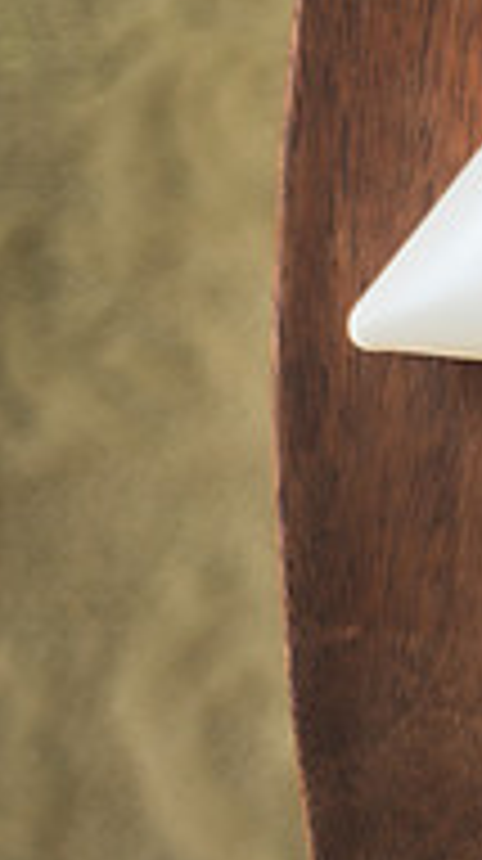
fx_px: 3783
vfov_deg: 13.0
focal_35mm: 166
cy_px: 380
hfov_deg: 6.8
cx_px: 1270
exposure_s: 1/125
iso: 100
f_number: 1.8
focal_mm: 50
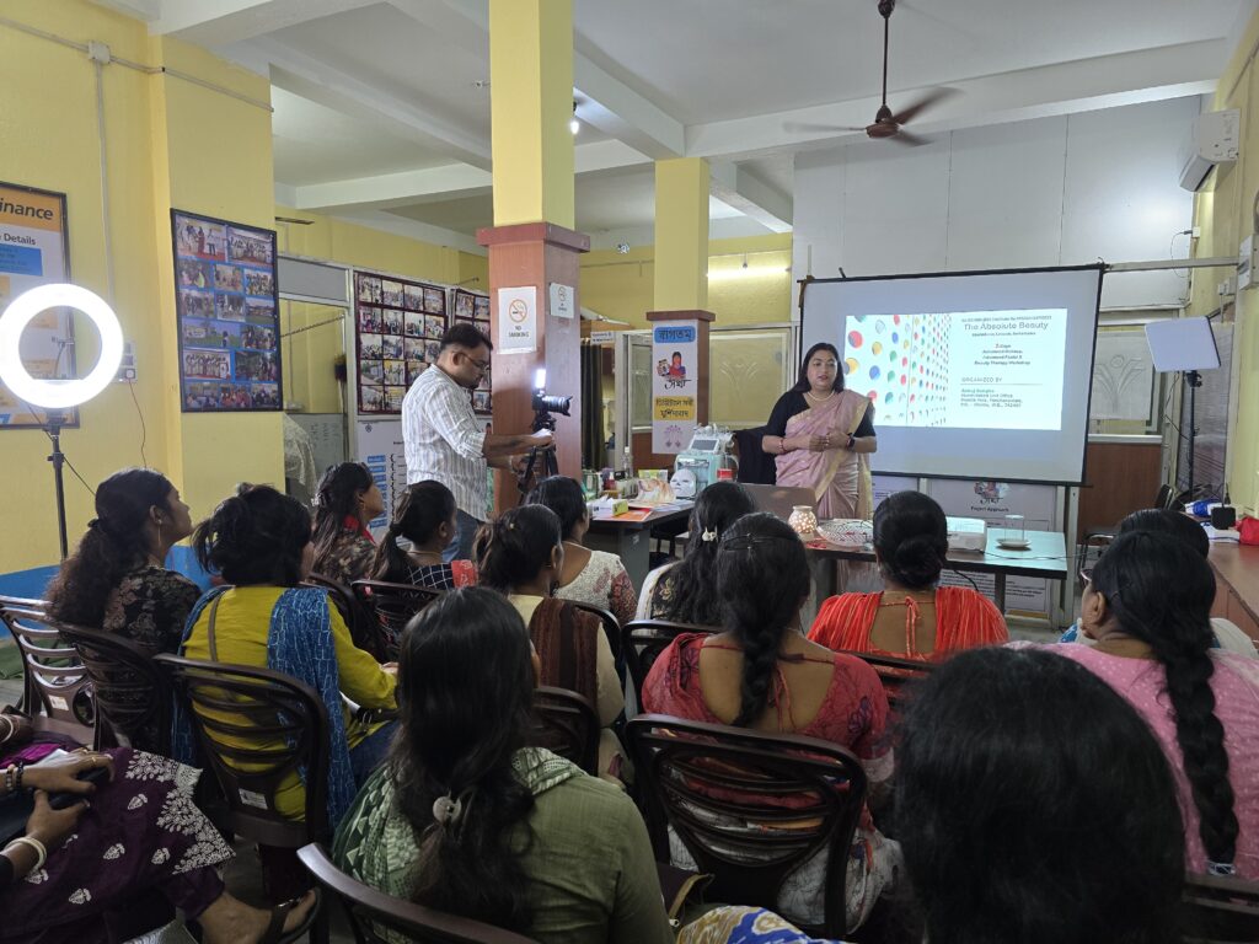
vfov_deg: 58.9
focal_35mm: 23
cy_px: 472
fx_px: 837
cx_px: 630
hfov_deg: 73.9
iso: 250
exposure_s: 1/100
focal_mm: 6.3
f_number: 1.7
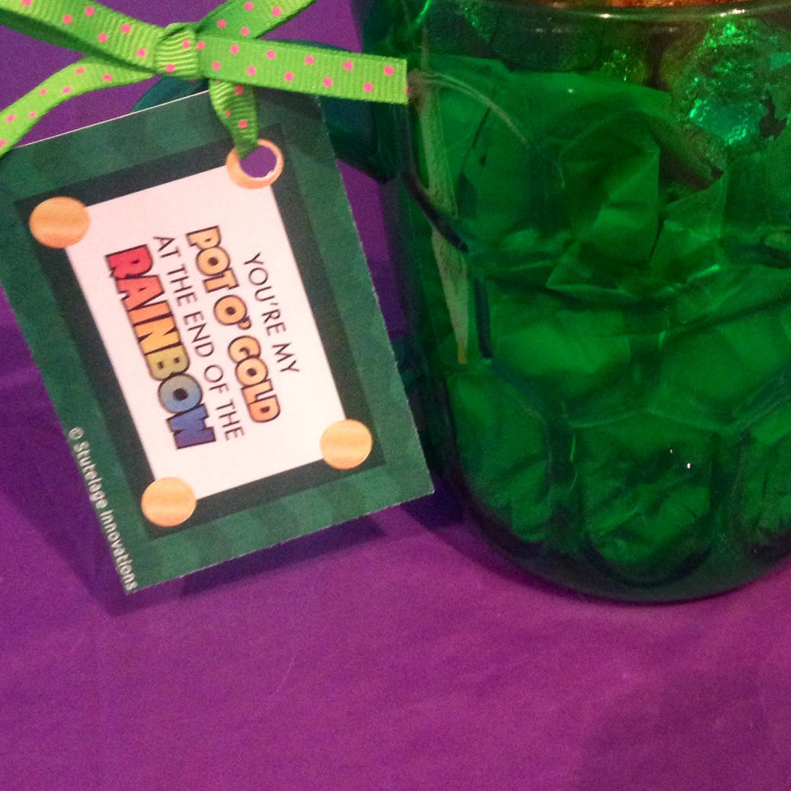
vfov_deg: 29.1
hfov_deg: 29.4
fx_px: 1499
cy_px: 195
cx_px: 489
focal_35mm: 58
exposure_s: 1/17
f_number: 2.4
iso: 400
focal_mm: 4.12
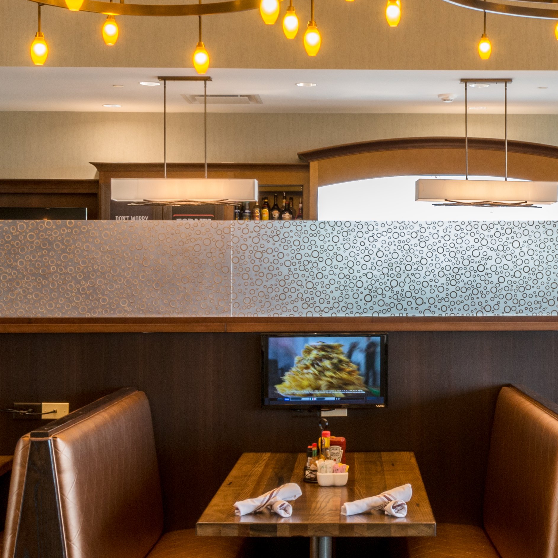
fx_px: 1277
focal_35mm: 70
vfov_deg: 24.5
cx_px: 537
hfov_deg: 23.8
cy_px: 367
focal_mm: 21
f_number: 8
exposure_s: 1/2
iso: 320
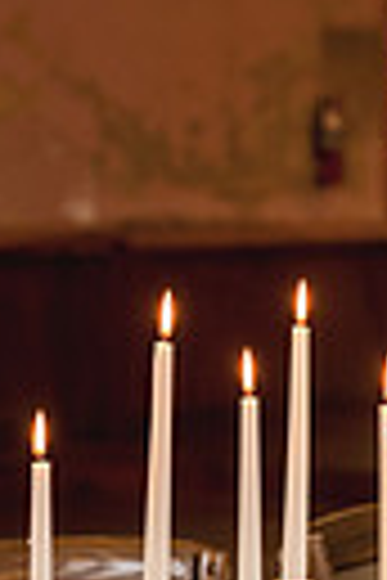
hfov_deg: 7.8
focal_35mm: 175
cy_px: 495
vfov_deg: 11.7
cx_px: 9
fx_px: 2822
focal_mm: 50
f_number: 3.2
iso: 400
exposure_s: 1/80
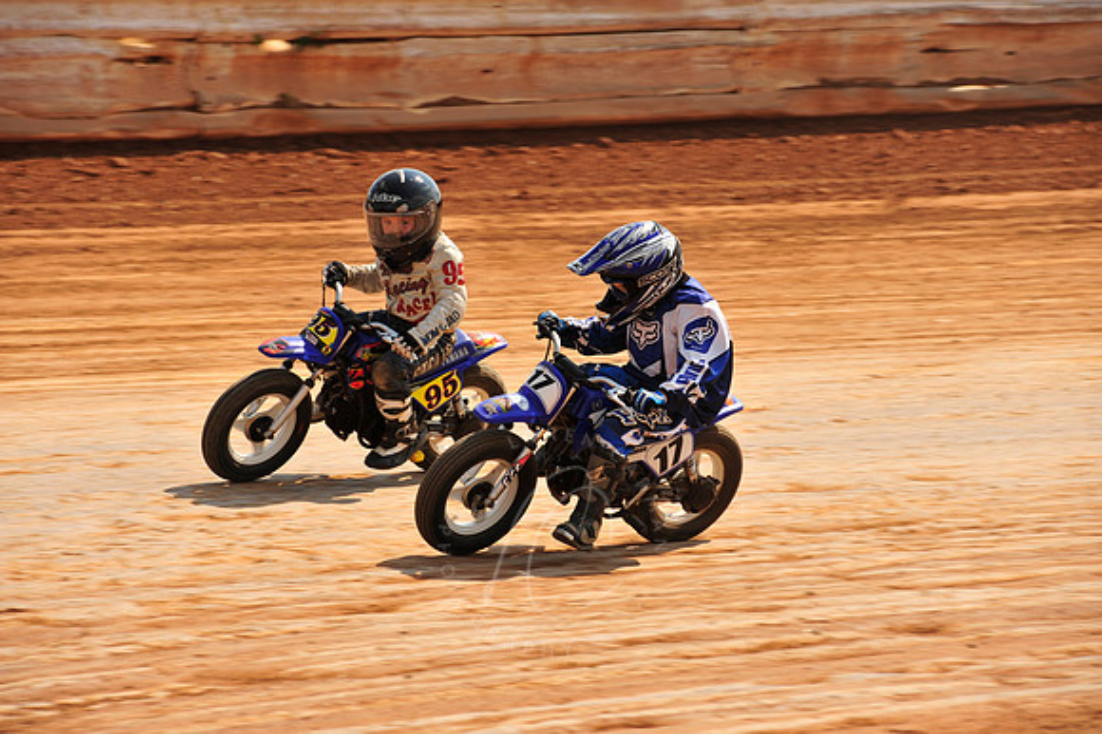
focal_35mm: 200
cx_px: 551
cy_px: 367
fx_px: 6118
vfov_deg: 6.9
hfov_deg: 10.3
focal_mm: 200
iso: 200
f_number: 9
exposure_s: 1/400
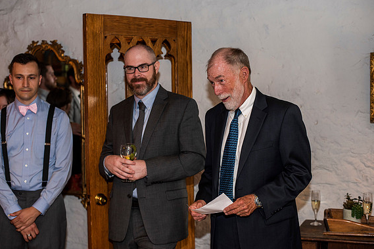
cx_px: 187
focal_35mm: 51
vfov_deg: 26.5
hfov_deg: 38.9
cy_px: 123
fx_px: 530
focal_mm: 50
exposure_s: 1/100
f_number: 3.2
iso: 500
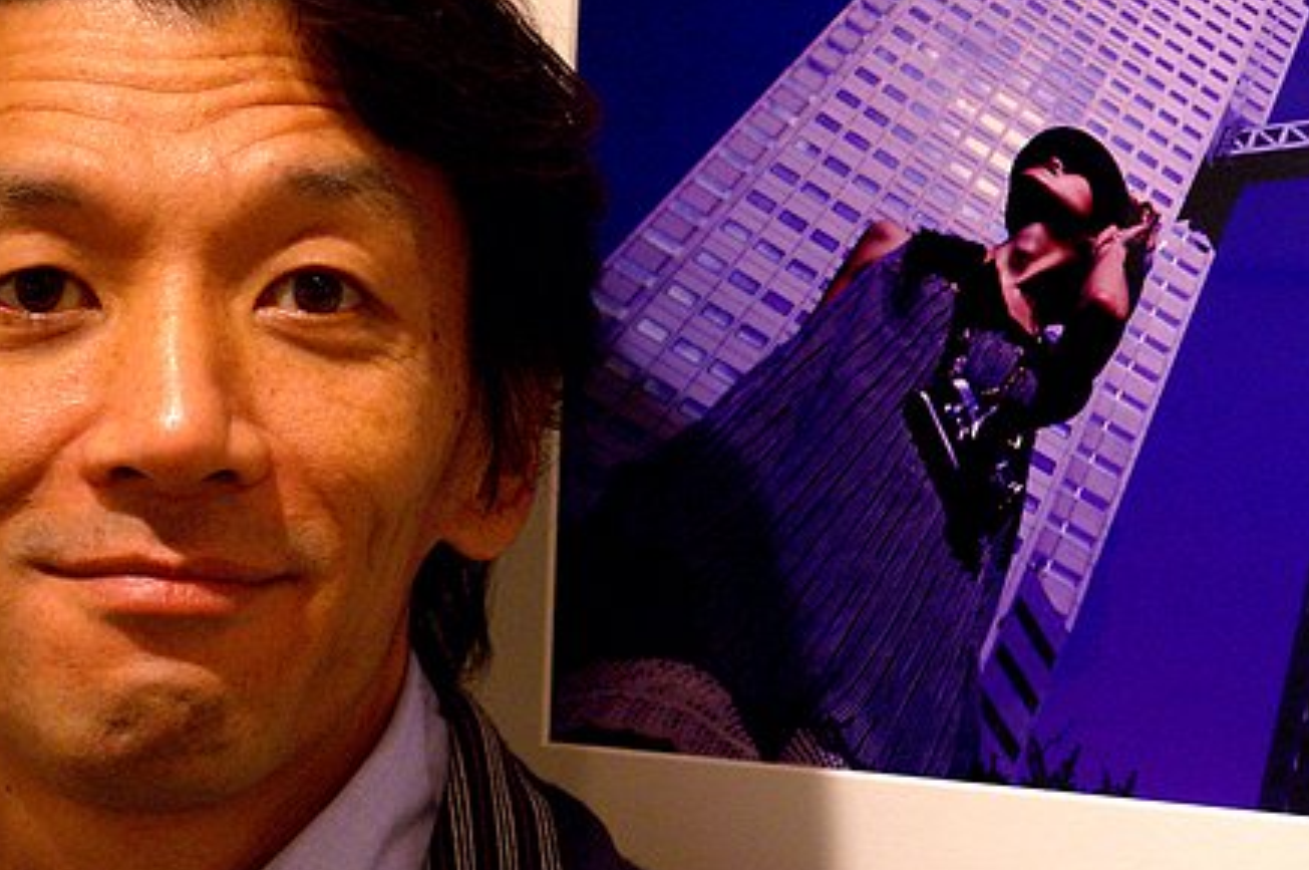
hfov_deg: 9.6
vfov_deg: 6.5
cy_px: 284
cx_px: -87
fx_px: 7700
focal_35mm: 212
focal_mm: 60
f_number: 4.5
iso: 800
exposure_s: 1/60
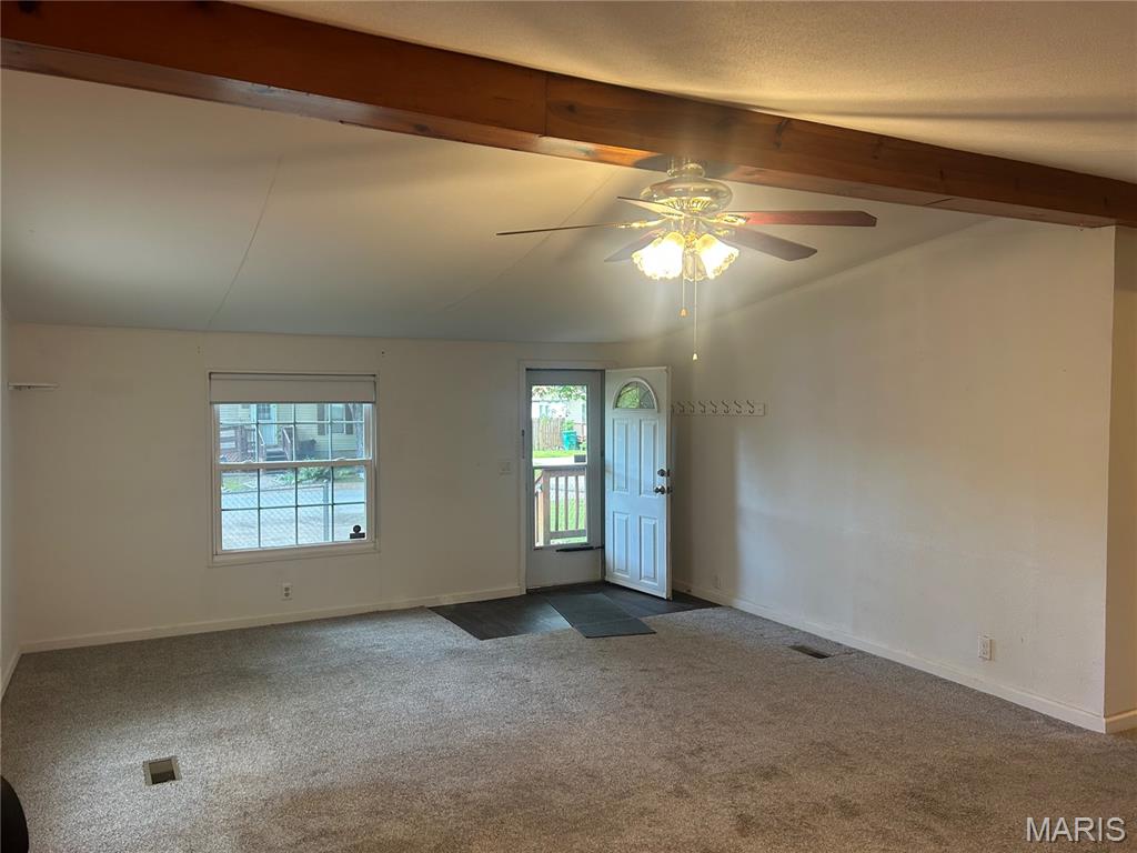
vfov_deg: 53.1
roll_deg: +0.7
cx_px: 568
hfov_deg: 67.3
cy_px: 426
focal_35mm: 26
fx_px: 854
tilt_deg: -2.2
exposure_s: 1/60
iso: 125
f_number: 1.5
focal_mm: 5.7
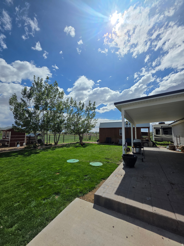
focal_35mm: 13
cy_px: 123
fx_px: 92
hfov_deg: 89.9
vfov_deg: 106.2
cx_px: 92
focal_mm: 2.2
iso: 40
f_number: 1.9
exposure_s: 1/7590
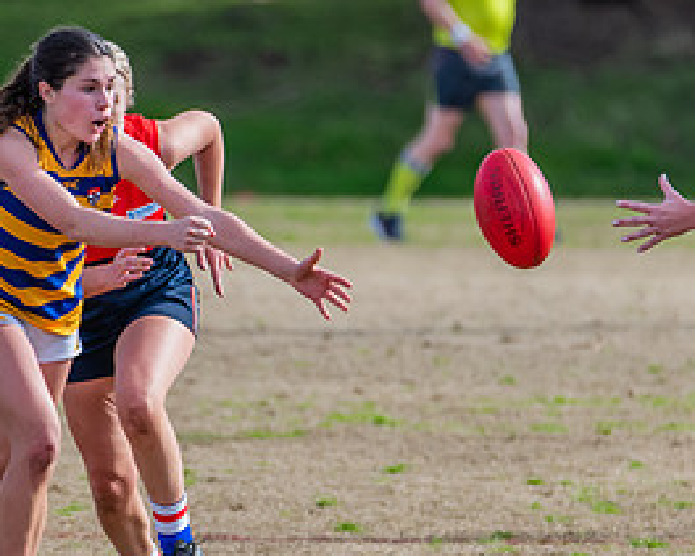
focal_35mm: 1139
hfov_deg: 1.7
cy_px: 415
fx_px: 23420
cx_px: 253
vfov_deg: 1.4
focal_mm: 400
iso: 800
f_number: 6
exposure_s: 1/1600
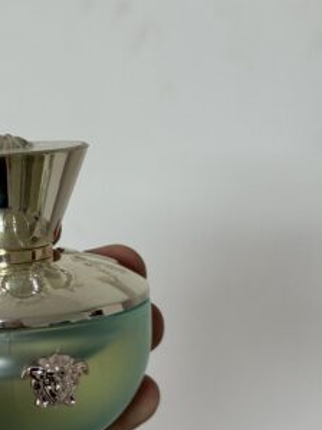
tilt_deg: -30.1
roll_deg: +0.6
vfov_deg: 21.3
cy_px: 273
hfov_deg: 15.8
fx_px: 1142
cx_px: 29
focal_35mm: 92
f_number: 1.78
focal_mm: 6.76
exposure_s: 1/50
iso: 80
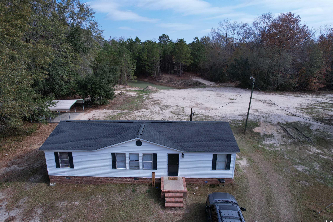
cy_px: 111
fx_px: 203
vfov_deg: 57.2
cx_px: 166
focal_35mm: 22
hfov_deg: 78.6
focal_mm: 8.38
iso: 110
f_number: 2.8
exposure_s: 1/1600
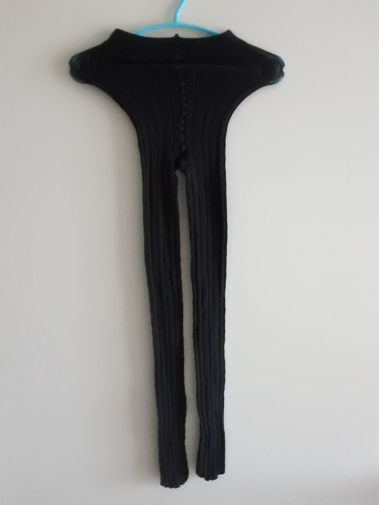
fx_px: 438
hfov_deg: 46.8
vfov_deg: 60.0
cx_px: 190
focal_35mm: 30
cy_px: 252
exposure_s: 1/33
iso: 250
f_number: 1.9
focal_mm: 2.2
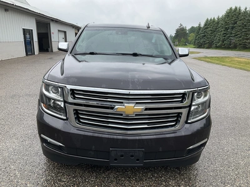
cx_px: 125
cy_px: 94
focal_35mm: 29
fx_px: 209
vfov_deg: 48.2
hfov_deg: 61.7
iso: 25
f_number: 1.8
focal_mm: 3
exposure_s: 1/465
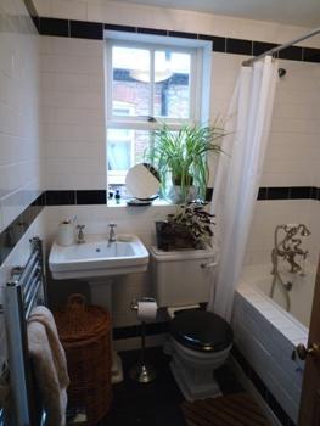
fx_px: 308
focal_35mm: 25
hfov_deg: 54.9
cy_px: 213
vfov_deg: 69.4
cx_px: 160
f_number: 2.8
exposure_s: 1/30
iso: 160
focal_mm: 4.4
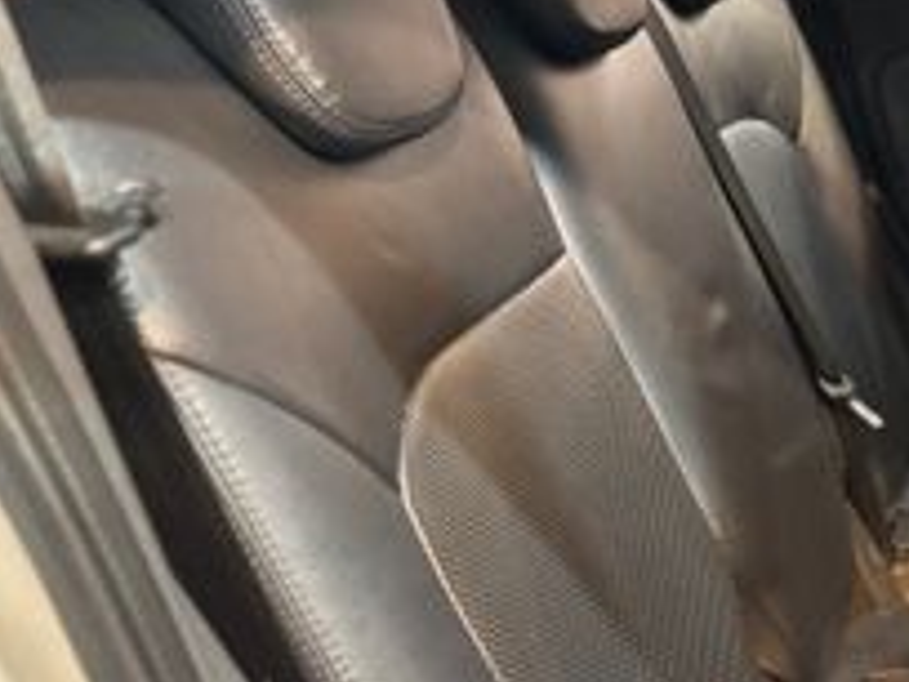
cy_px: 477
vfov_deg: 24.2
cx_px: 900
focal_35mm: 60
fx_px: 1576
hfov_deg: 30.1
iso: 800
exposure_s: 1/30
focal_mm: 5.96
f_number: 1.6
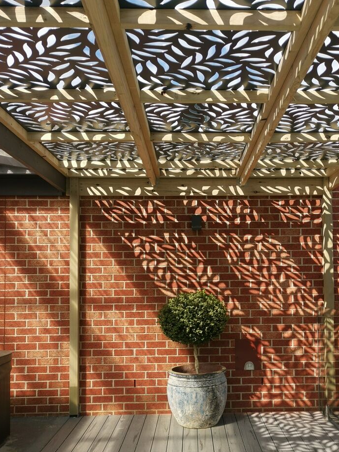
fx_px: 457
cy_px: 272
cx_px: 206
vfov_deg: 52.3
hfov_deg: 40.5
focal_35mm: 35
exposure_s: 1/1287
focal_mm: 5.58
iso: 50
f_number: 1.8
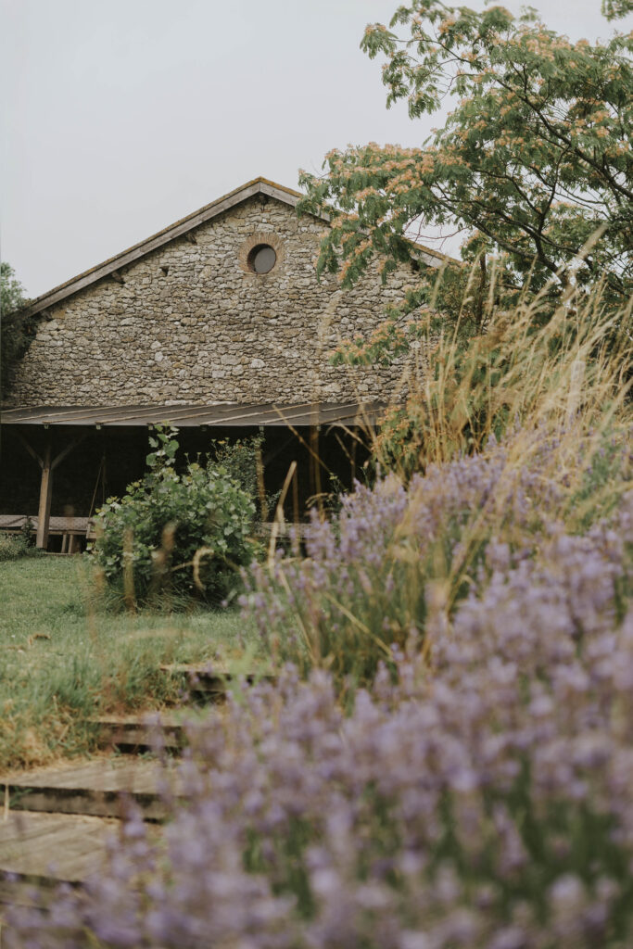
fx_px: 1318
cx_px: 316
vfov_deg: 39.6
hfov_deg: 27.0
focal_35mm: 50
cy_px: 474
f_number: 2.8
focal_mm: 50
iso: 100
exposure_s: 1/500
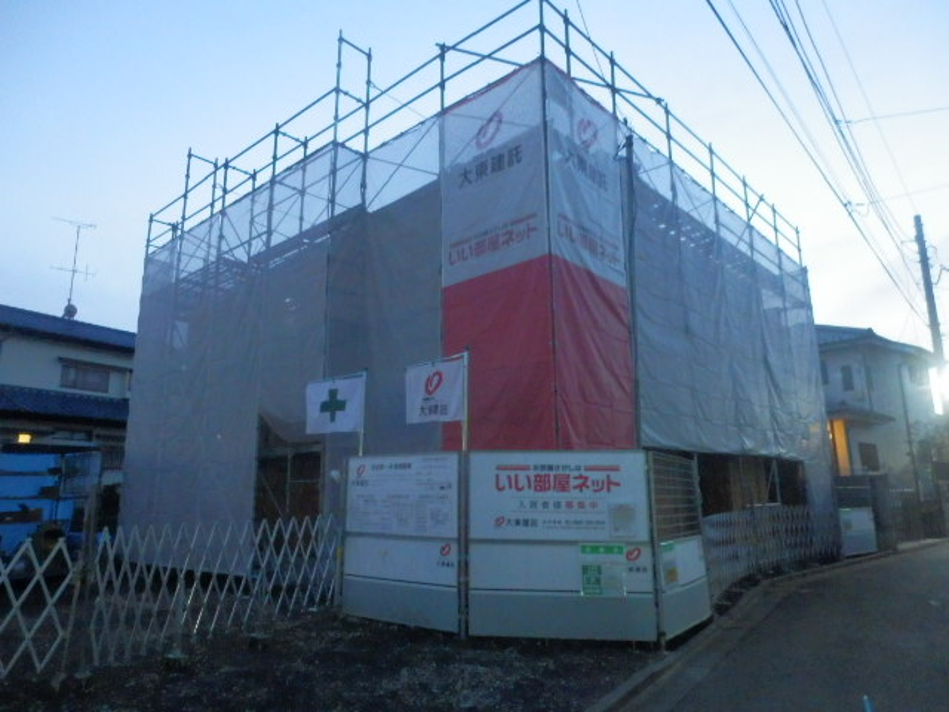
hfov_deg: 71.6
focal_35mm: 24
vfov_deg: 56.8
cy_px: 356
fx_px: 658
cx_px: 474
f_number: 3
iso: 1600
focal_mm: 4.2
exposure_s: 1/4
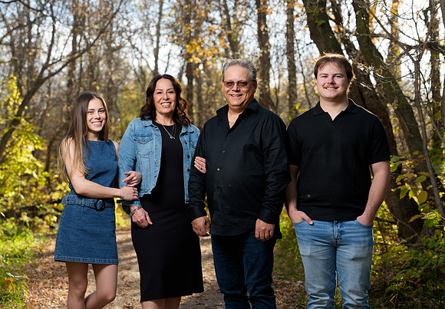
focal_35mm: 65
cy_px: 149
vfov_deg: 21.5
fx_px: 815
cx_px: 204
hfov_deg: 30.5
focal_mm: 61
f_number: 3.5
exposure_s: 1/160
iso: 400
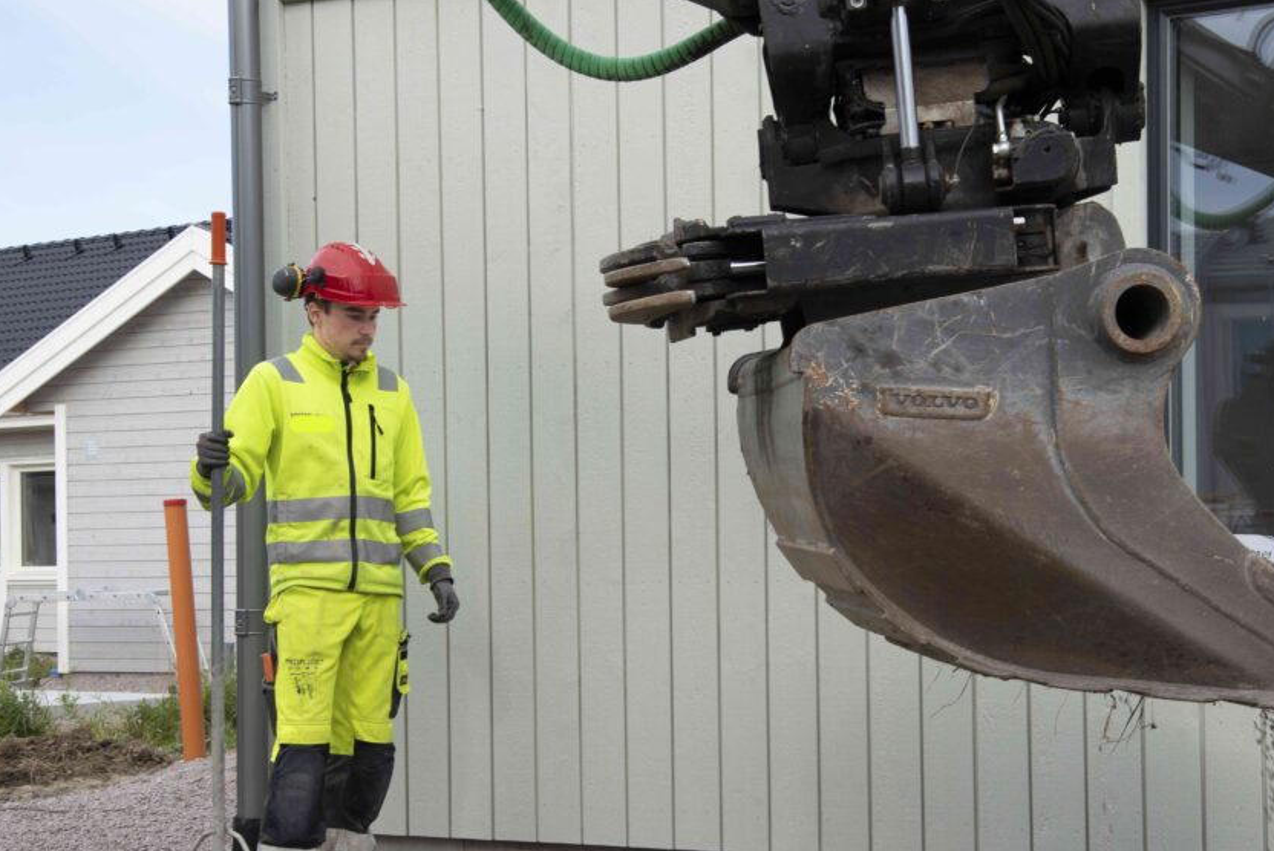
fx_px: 2656
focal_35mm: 75
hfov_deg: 26.9
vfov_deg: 18.2
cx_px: 767
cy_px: 537
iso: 200
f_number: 10
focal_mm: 48
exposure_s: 1/125
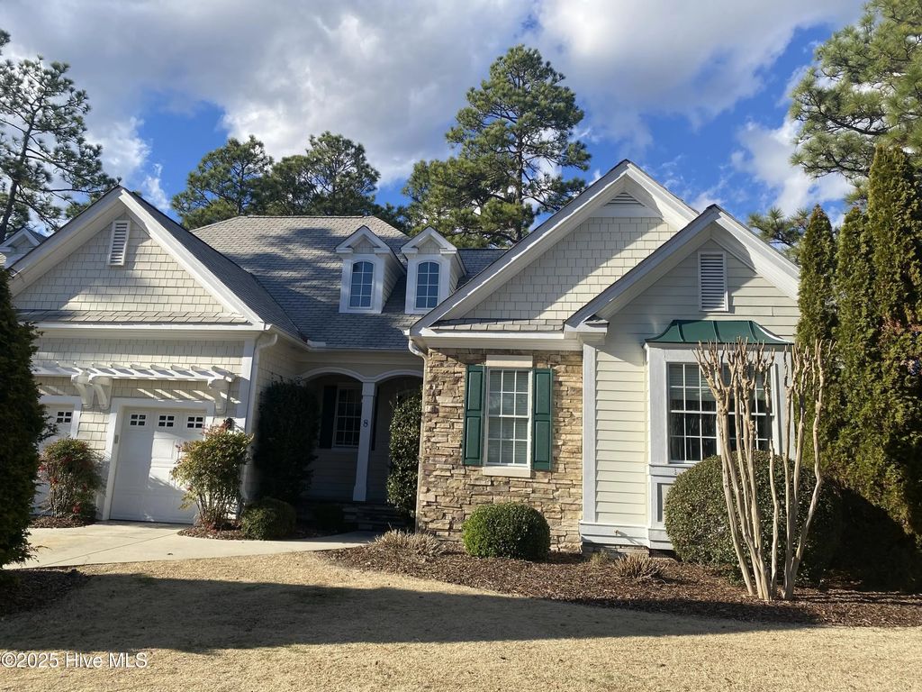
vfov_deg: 53.1
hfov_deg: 67.3
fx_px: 693
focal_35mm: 26
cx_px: 461
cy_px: 346
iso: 32
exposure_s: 1/1898
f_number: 1.8
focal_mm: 4.25
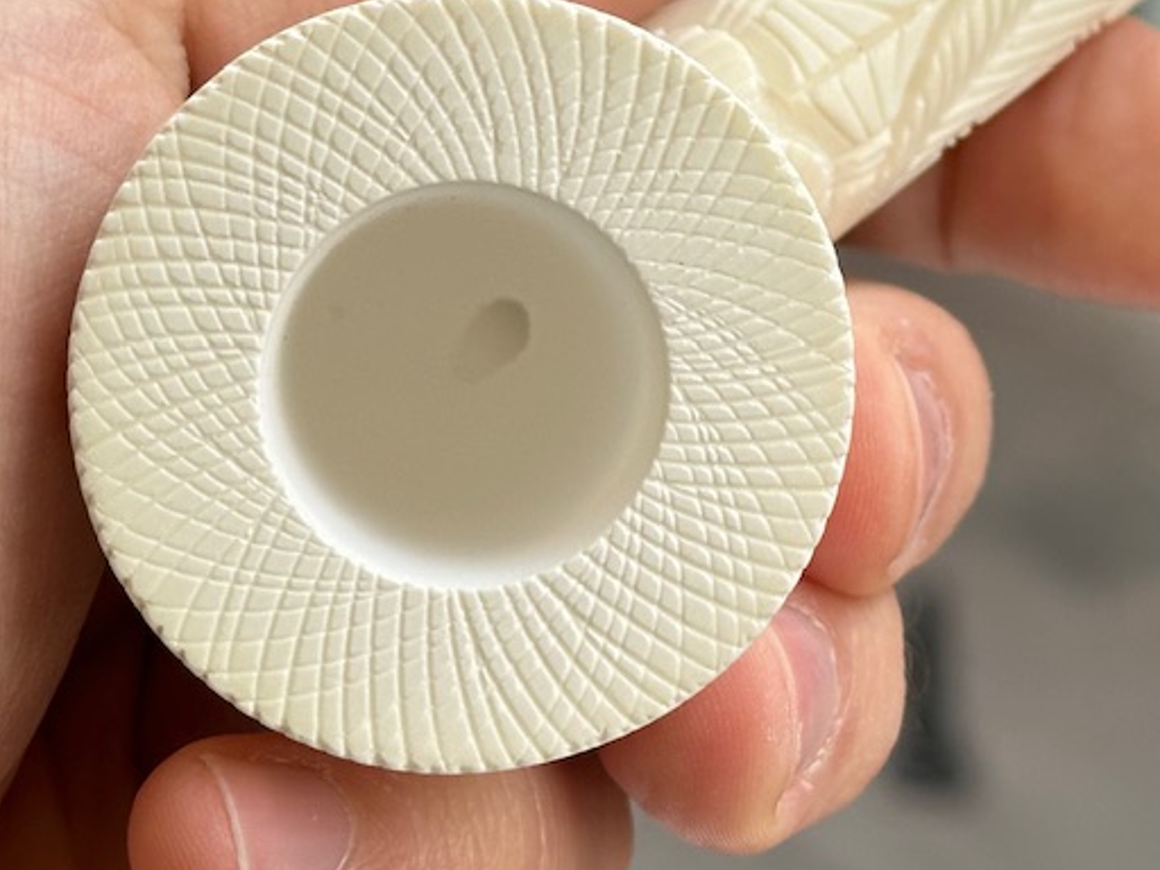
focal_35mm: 120
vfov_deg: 12.2
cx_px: 931
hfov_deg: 16.3
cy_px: 59
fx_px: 4021
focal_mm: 6.86
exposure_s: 1/463
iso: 64
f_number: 1.78
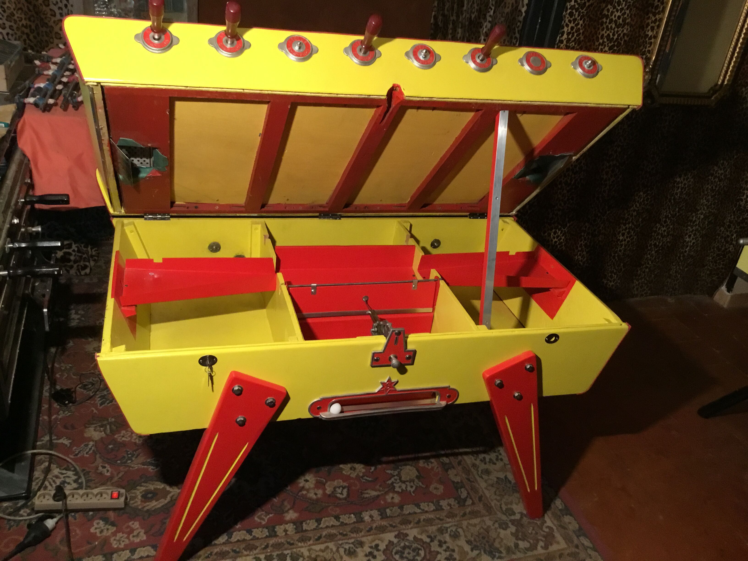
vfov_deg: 45.4
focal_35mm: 31
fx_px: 670
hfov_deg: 58.4
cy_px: 280
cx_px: 374
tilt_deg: -28.0
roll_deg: -9.4
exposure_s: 1/30
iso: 160
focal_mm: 3.3
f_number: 2.4
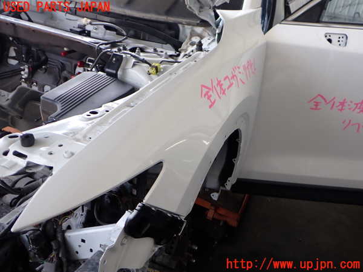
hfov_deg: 60.0
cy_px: 136
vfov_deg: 46.8
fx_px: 315
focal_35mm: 30
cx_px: 182
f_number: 2.3
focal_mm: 5.4
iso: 100
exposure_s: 1/125
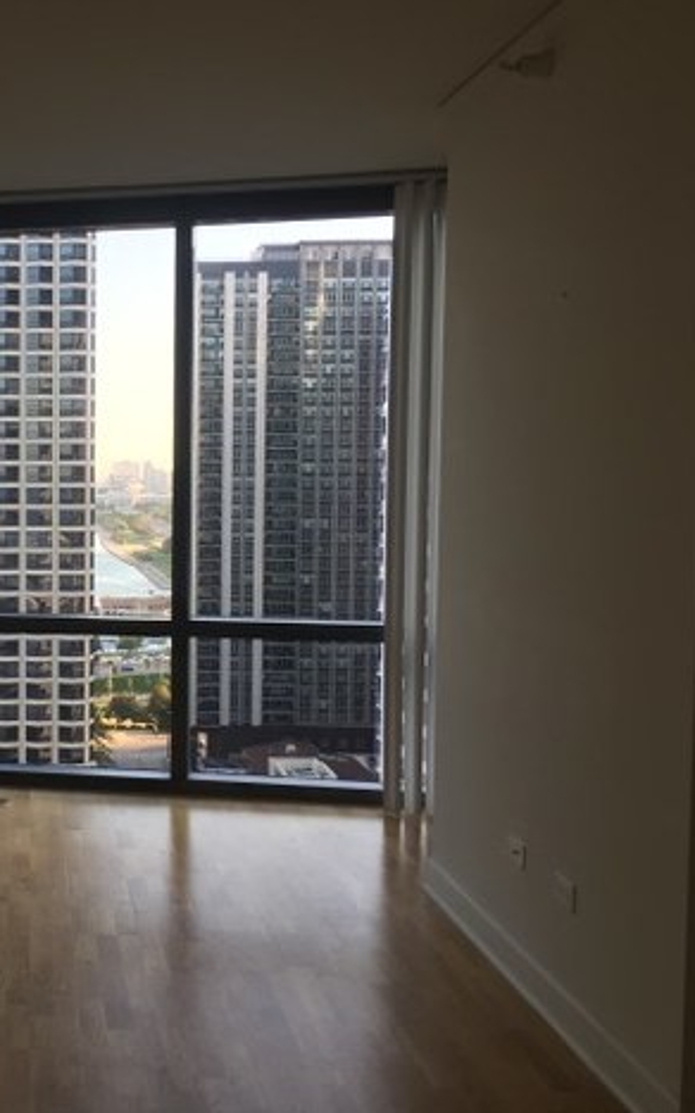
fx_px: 1274
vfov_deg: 47.2
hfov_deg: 28.3
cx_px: -25
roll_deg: -0.9
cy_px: 552
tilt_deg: -3.6
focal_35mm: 42
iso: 32
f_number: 2.2
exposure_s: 1/60
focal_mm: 4.15
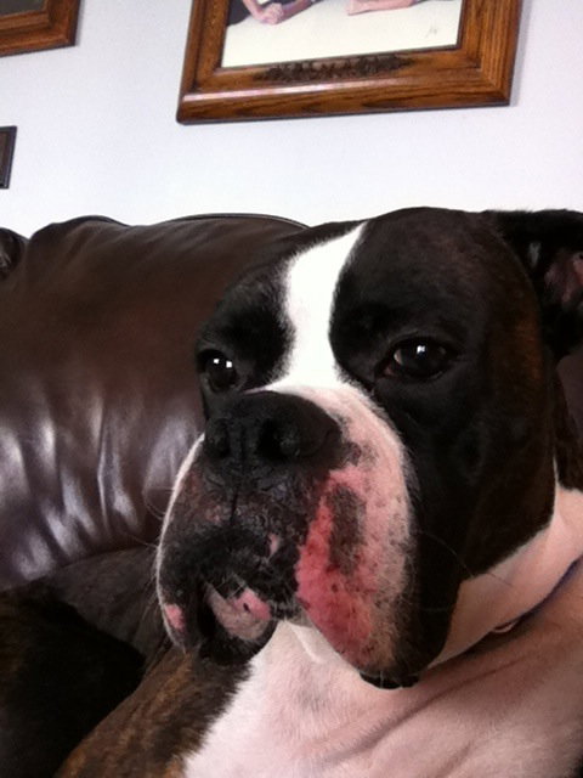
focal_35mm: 35
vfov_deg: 52.6
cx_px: 292
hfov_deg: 40.7
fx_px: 786
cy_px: 389
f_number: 2.4
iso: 125
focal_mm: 3.85
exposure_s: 1/30
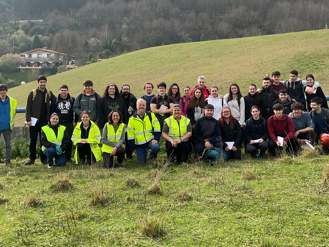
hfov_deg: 45.8
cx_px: 165
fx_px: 390
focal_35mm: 41
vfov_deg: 34.8
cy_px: 85
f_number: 1.8
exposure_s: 1/855
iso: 16
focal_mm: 3
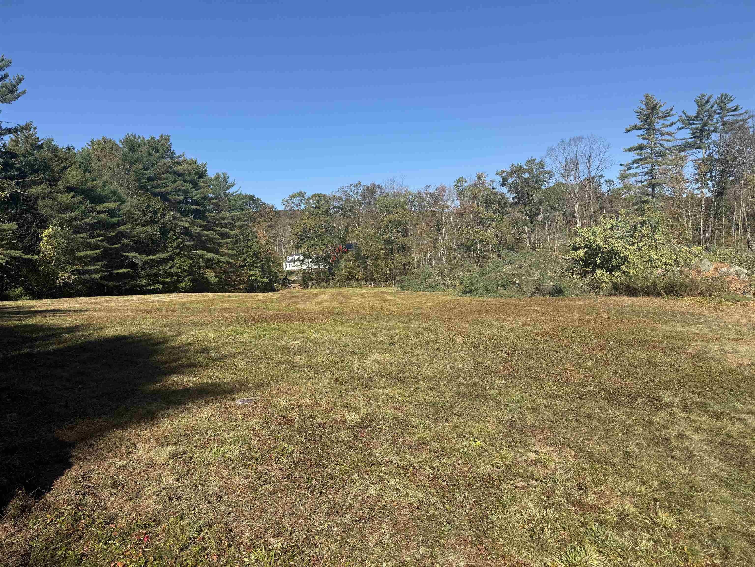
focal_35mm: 24
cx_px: 378
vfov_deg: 56.8
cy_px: 284
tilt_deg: +0.9
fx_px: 523
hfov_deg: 71.6
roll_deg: +0.8
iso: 80
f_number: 1.78
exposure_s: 1/3759
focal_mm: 6.76
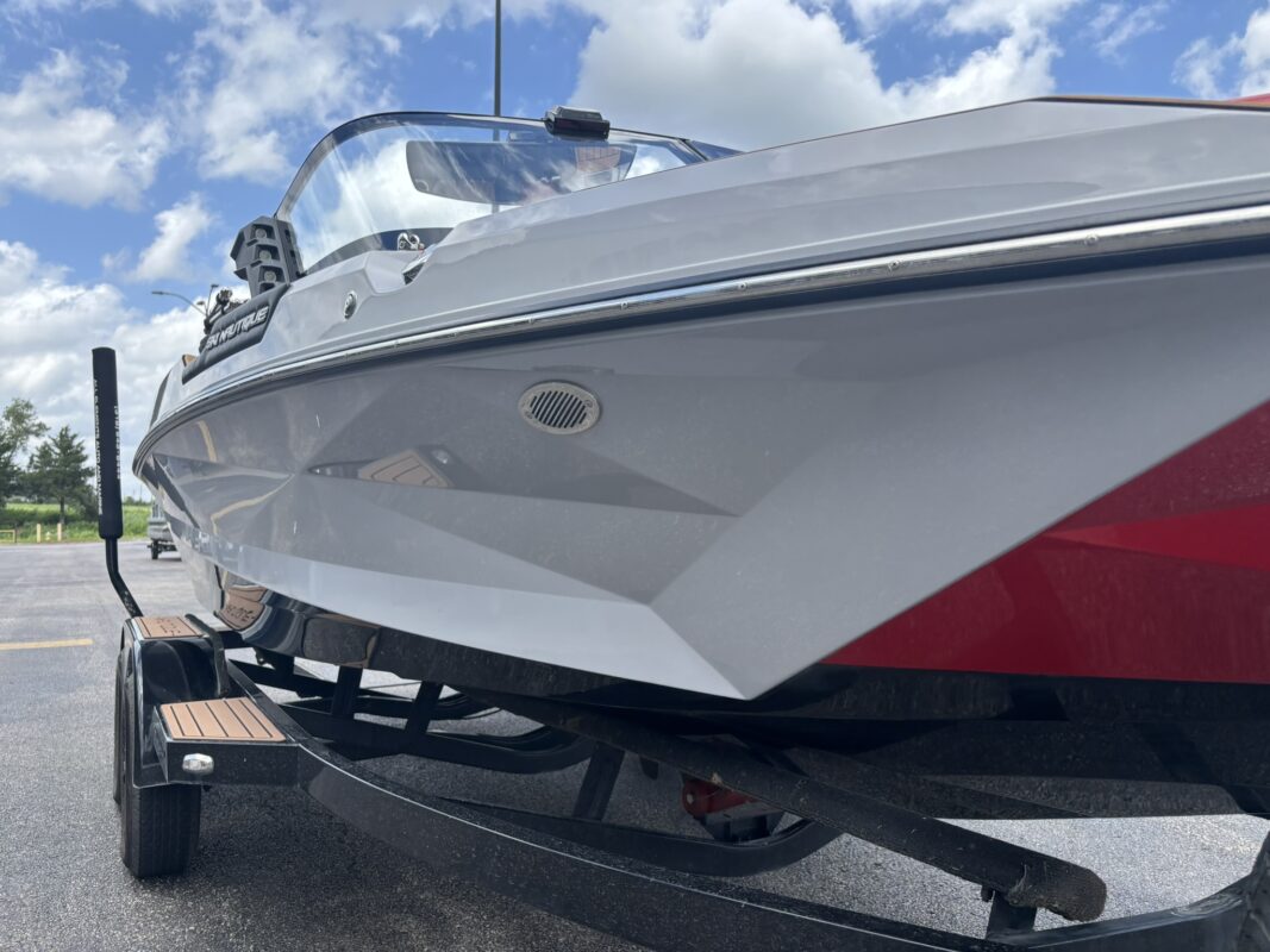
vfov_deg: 53.1
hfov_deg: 67.3
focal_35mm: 26
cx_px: 635
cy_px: 476
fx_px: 954
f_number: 1.6
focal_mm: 5.96
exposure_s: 1/1845
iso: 50
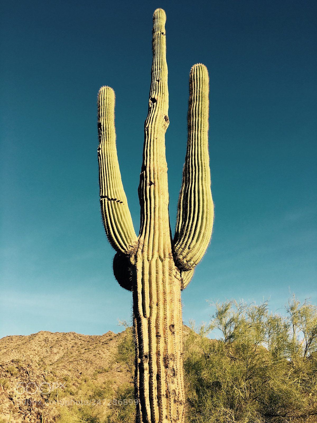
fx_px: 354
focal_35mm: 29
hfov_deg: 48.2
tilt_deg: +31.1
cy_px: 212
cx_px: 158
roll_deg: +1.7
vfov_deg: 61.7
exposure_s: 1/1099
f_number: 2.2
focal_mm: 4.15
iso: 25
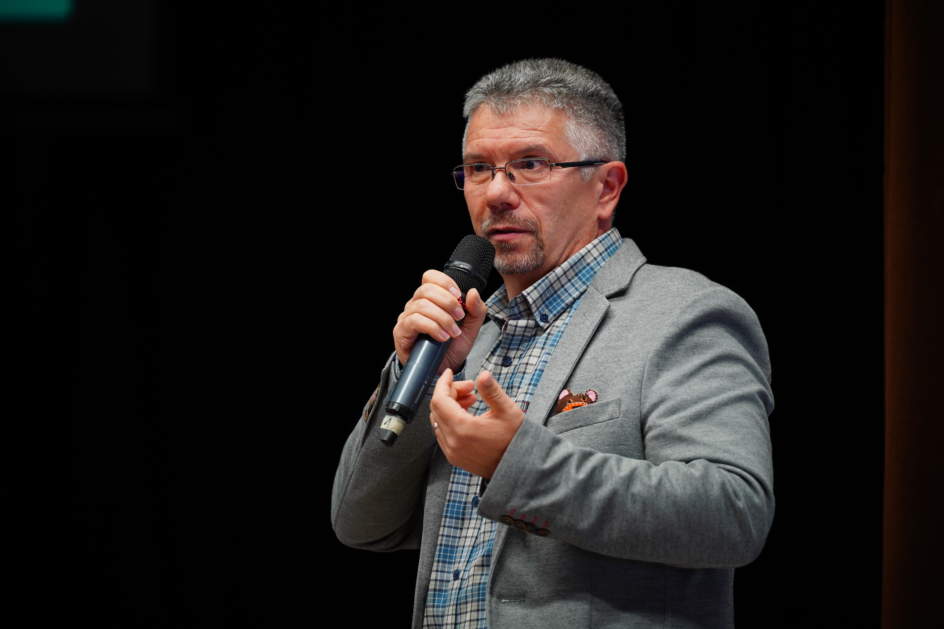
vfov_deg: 7.6
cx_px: 472
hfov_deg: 11.4
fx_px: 4720
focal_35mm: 180
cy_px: 314
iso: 1000
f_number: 2.8
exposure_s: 1/160
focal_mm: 180
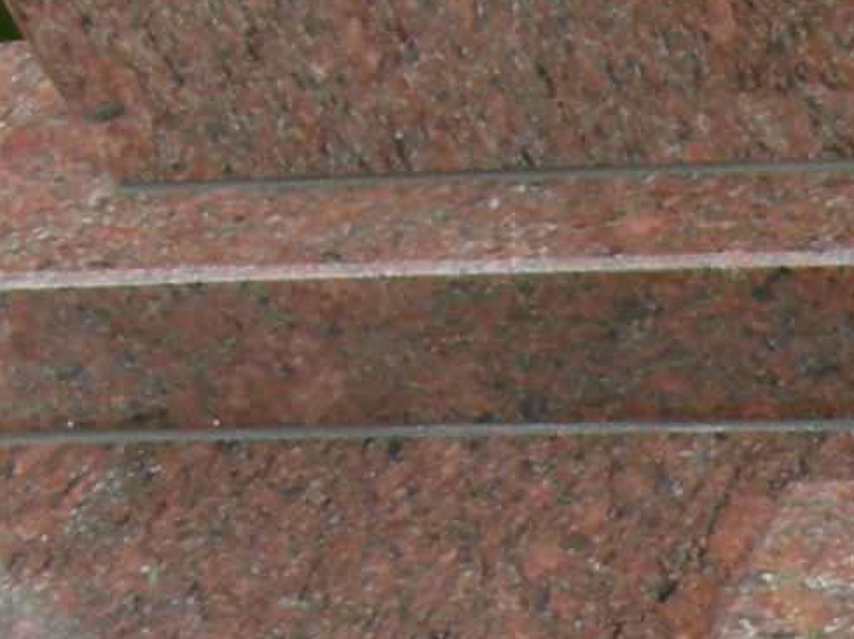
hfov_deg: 9.7
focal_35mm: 191
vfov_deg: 7.5
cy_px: 1142
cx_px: 1619
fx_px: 4709
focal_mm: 7.5
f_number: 5.4
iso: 64
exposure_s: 1/156
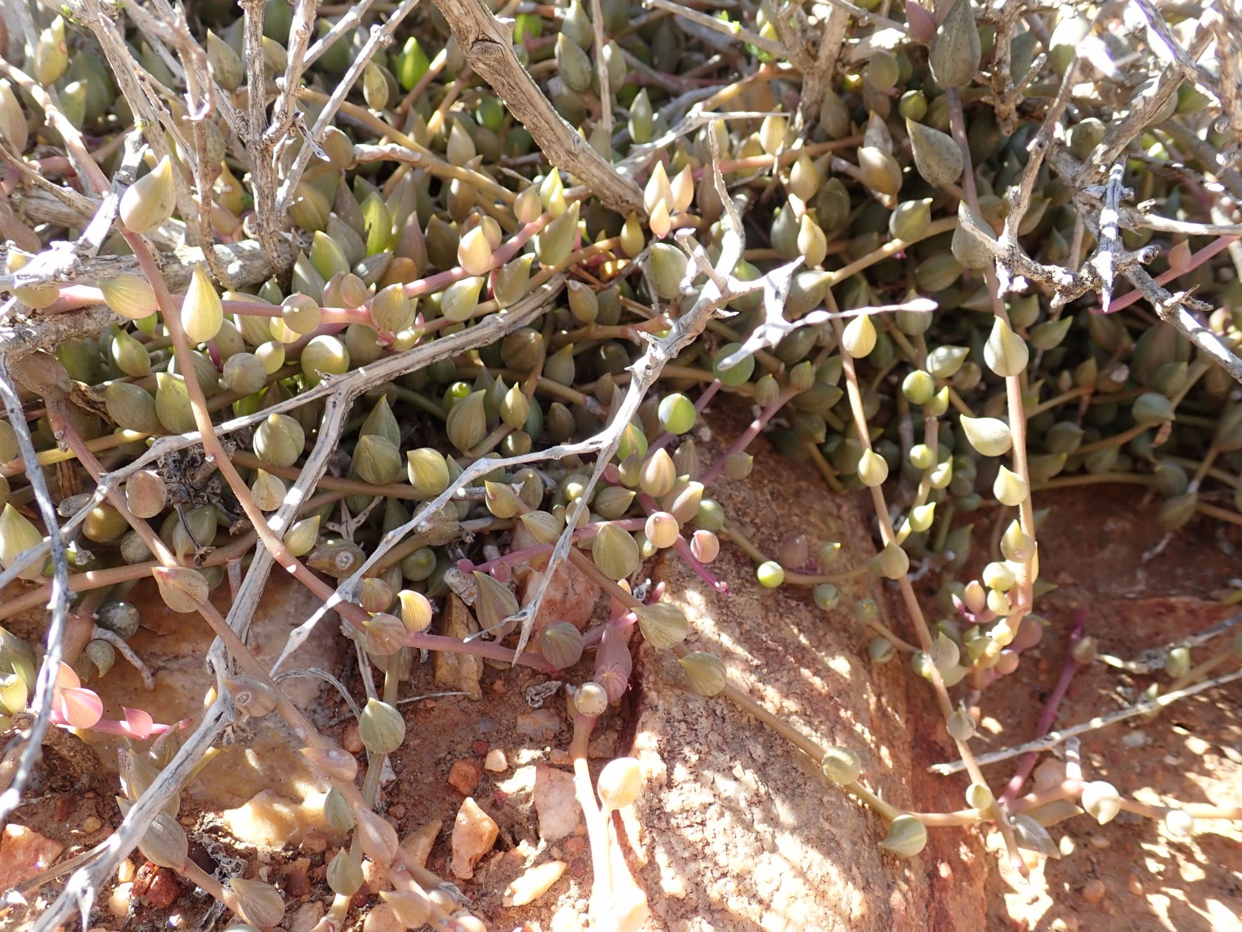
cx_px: 621
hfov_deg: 60.0
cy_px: 466
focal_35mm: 30
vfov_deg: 46.8
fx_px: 1076
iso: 100
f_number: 3.2
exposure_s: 1/125
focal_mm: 5.5
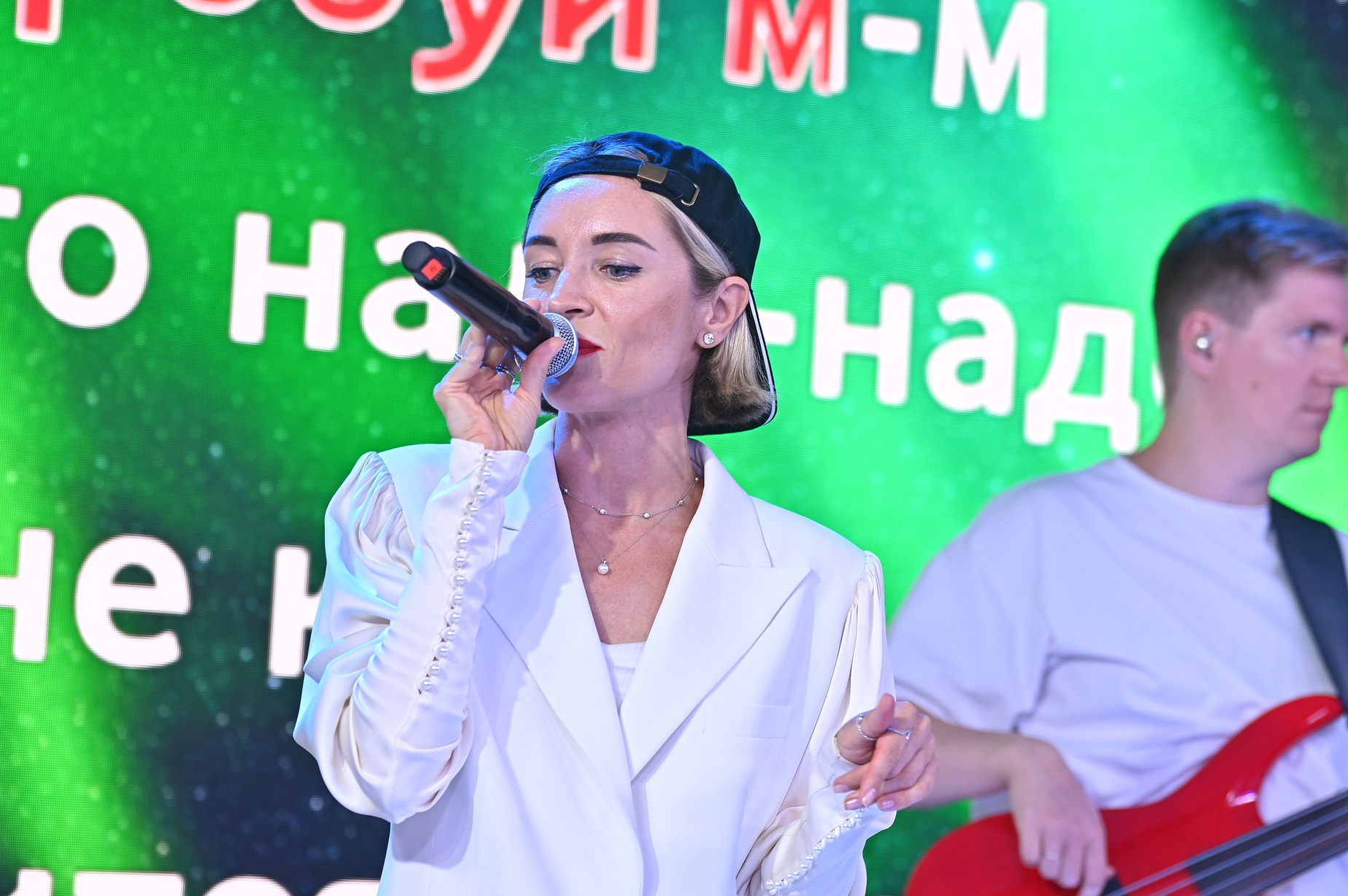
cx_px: 800
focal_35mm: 129
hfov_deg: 15.9
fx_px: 4827
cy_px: 395
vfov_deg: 10.6
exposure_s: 1/125
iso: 250
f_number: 2.8
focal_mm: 93
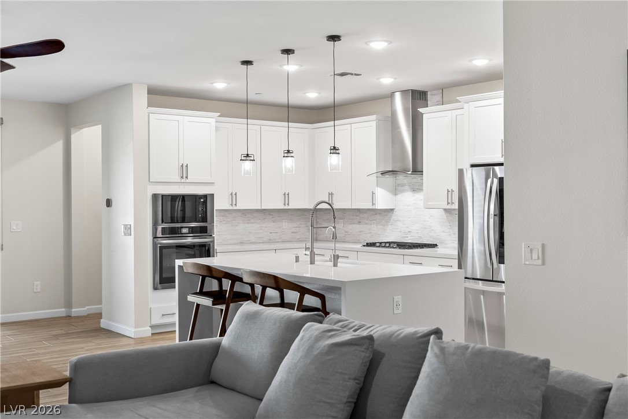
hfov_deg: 46.4
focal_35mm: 42
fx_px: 733
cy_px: 210
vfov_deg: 31.9
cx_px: 314
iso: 400
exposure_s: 1/13
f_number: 3.2
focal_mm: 28
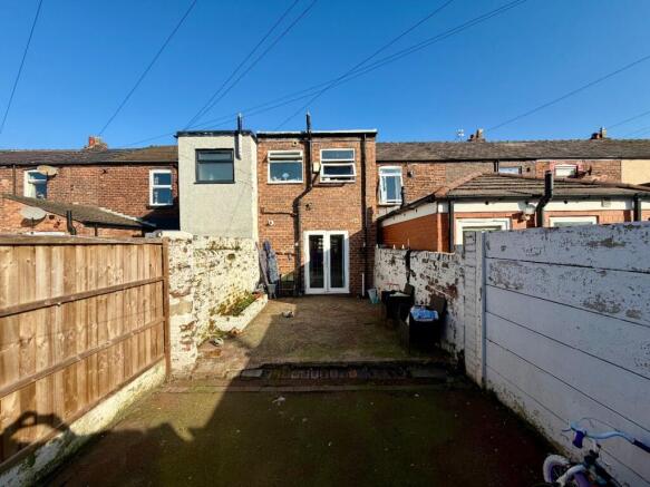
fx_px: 263
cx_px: 325
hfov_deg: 102.1
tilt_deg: -1.3
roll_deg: +1.1
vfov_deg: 85.7
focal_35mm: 14
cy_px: 244
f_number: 2.2
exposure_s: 1/770
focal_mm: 2.22
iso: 25
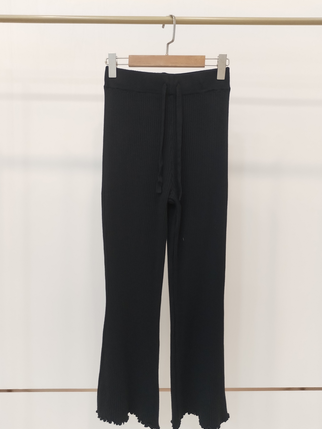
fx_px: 372
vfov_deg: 60.0
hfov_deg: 46.8
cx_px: 160
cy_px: 215
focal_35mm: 30
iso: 435
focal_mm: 4.75
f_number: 1.8
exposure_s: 1/50
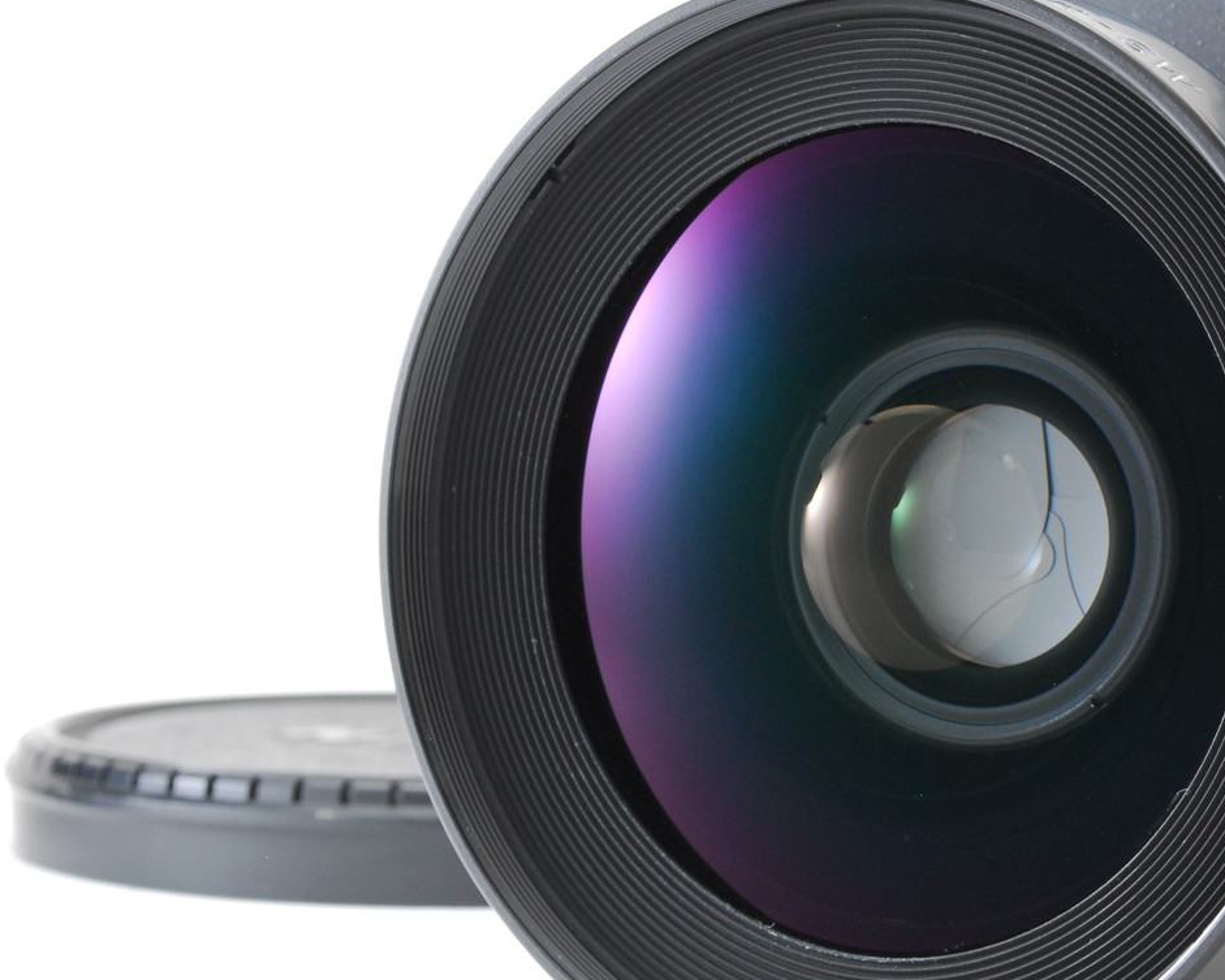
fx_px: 4779
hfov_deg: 14.5
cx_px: 1008
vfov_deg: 11.7
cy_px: 459
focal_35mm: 132
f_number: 14
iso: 400
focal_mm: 55
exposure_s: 1/125
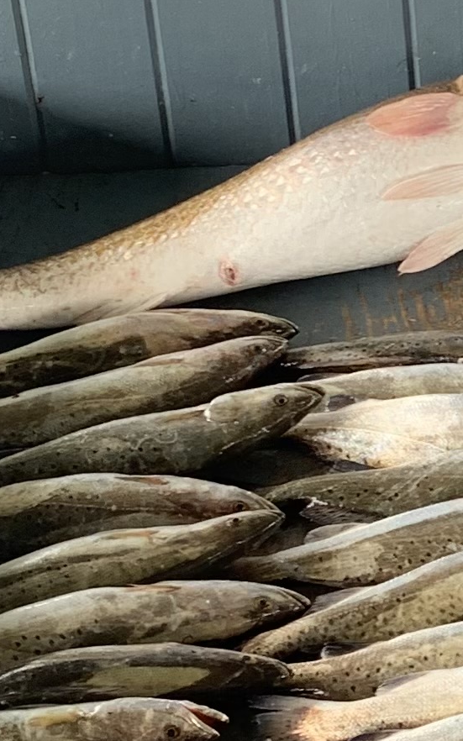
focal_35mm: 126
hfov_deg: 9.8
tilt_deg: -32.8
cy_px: 367
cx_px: 860
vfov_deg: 16.6
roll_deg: -3.6
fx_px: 2545
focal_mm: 4.25
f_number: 1.8
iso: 40
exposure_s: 1/122
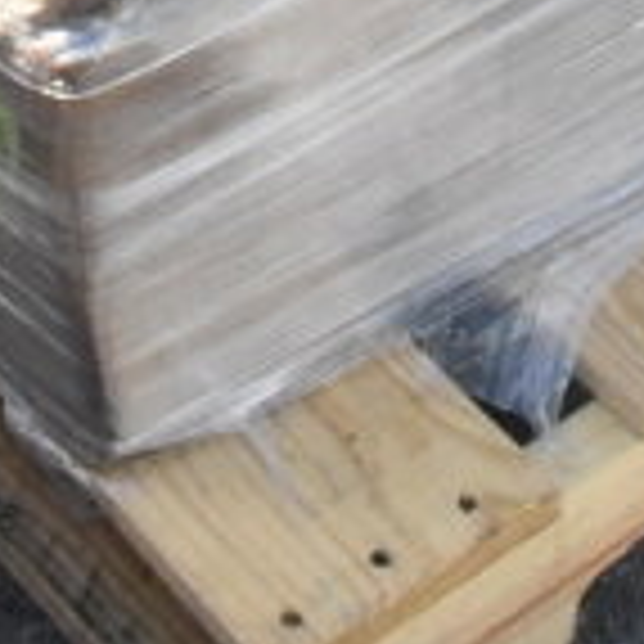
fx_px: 3593
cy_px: -1290
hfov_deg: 10.1
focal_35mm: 171
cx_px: 703
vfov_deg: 8.5
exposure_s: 1/1000
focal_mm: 21
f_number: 20
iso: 6400
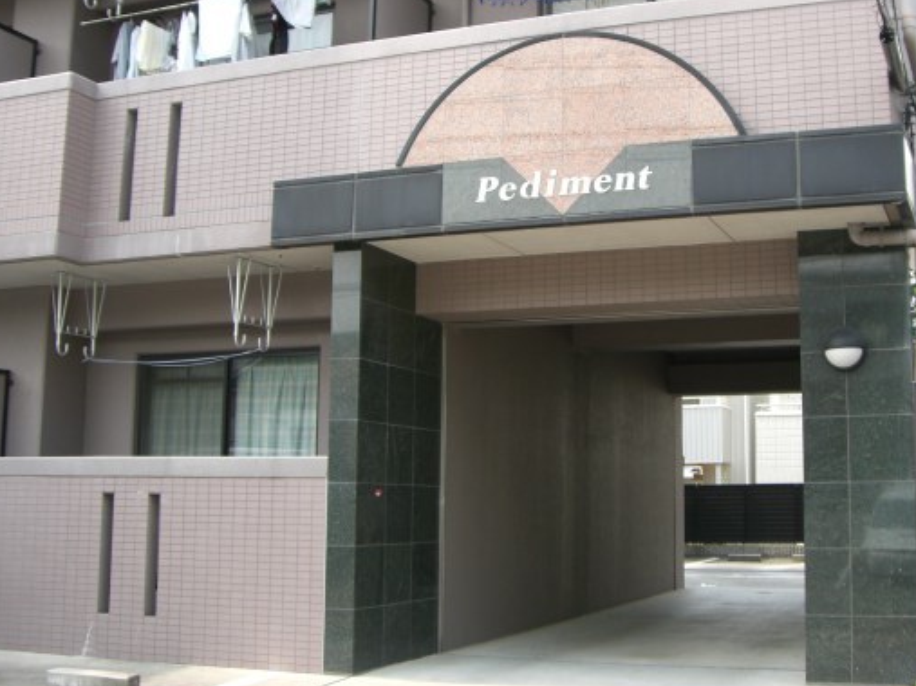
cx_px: 556
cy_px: 280
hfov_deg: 39.5
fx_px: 1270
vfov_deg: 30.2
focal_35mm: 48
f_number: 2.7
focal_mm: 6.2
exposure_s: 1/250
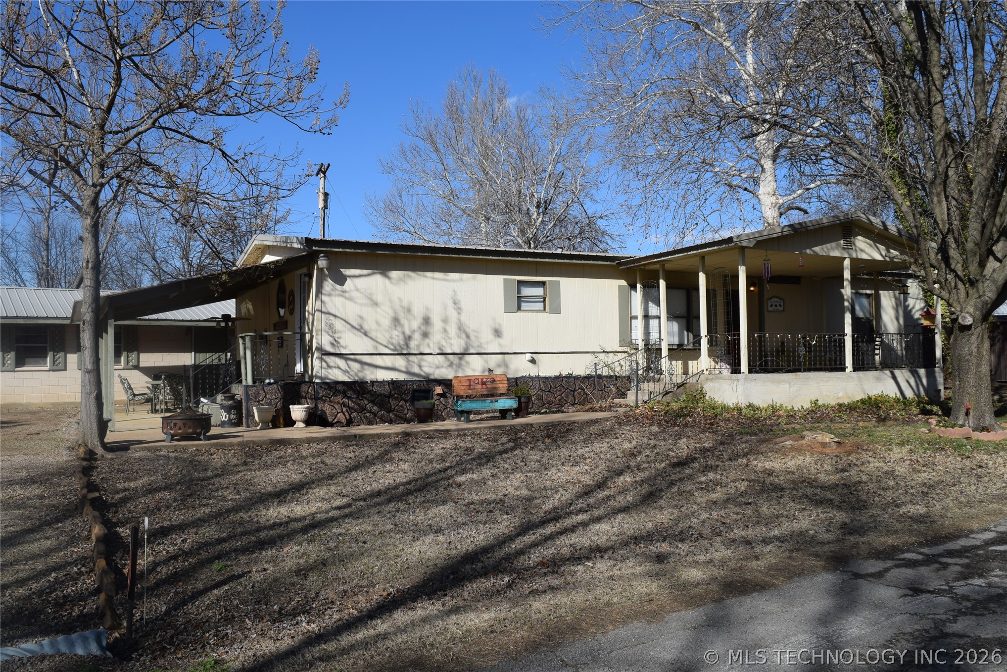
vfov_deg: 43.6
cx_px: 504
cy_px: 336
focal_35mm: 30
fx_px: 839
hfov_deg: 61.9
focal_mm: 20
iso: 200
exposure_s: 1/500
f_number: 10
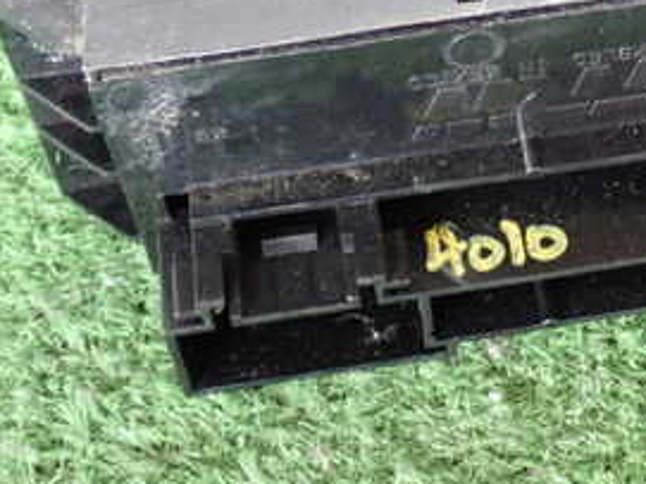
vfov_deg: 14.1
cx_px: 632
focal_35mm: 104
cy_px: 45
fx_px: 1940
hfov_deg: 18.5
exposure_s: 1/40
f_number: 3.1
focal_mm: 8.4
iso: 800
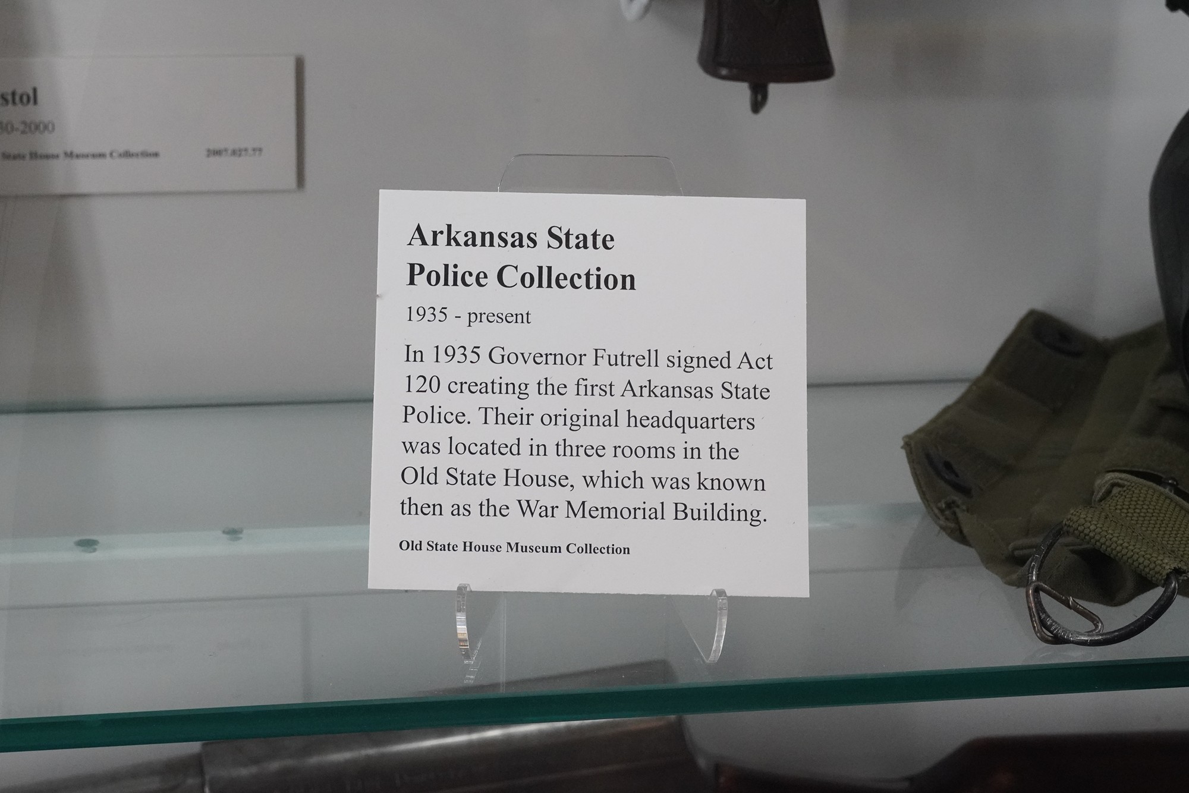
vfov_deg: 23.8
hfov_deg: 35.0
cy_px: 396
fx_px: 1883
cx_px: 594
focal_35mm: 57
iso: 6400
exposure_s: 1/100
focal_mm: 57
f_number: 10
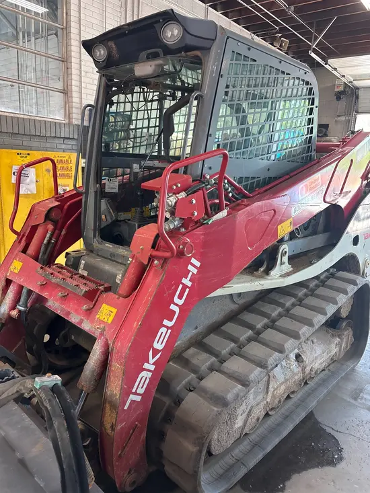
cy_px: 246
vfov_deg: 67.3
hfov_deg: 53.1
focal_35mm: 26
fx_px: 370
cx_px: 185
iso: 200
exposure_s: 1/60
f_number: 1.6
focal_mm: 5.96
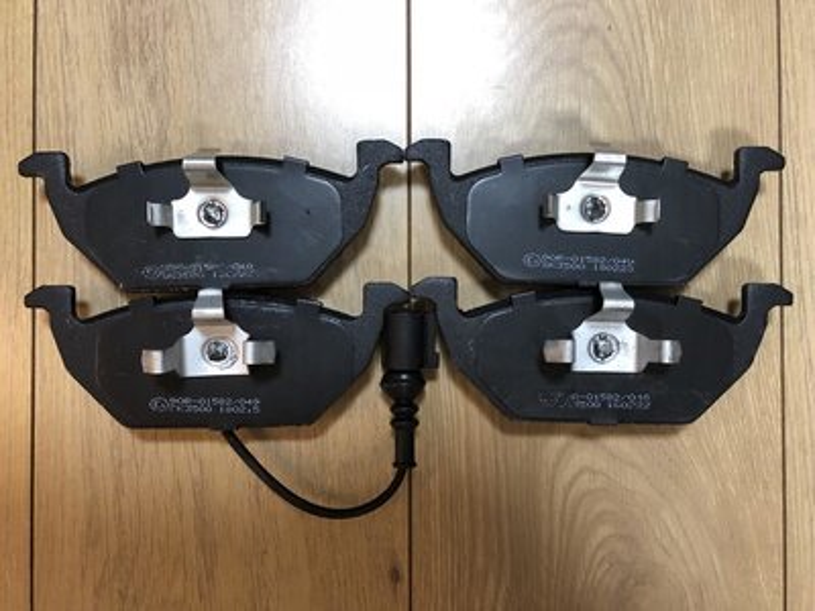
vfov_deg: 49.7
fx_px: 659
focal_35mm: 28
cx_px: 408
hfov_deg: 63.4
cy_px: 306
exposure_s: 1/17
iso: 100
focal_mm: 3.99
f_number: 1.8
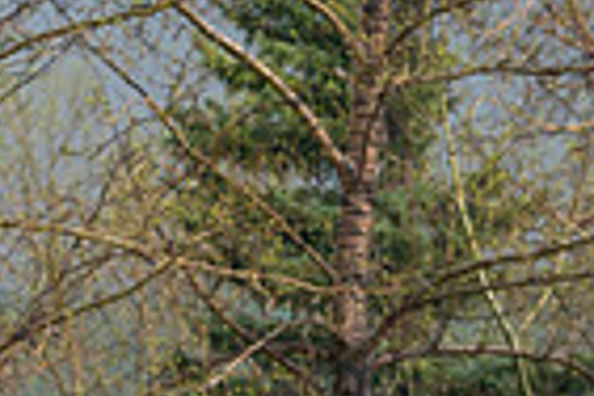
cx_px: 299
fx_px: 15509
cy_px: 811
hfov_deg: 2.2
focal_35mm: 940
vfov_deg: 1.5
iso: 500
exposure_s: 1/1250
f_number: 5.6
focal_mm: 229
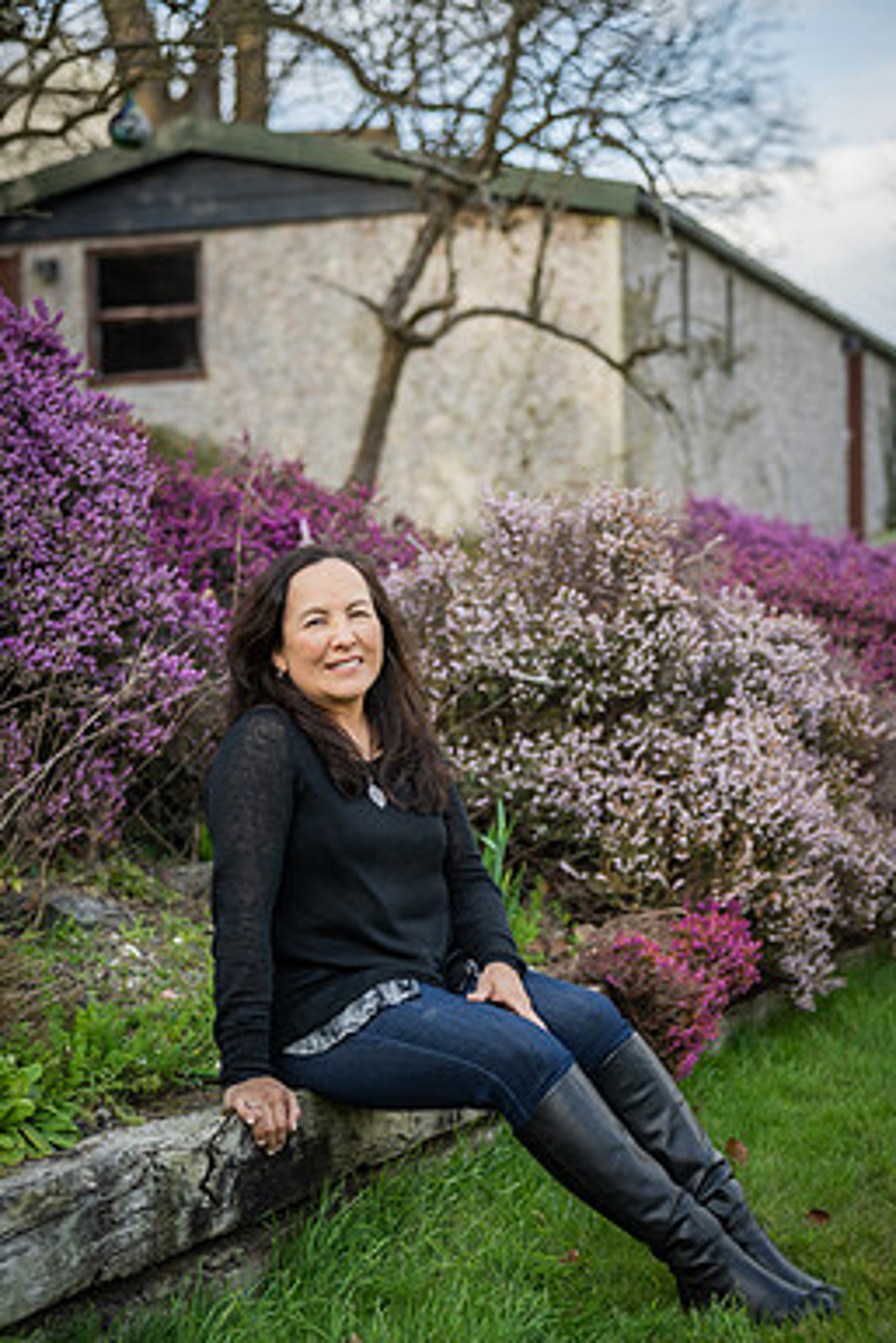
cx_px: 464
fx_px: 2573
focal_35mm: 69
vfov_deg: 29.2
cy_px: 774
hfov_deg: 19.7
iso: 160
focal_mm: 59
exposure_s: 1/800
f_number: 2.4
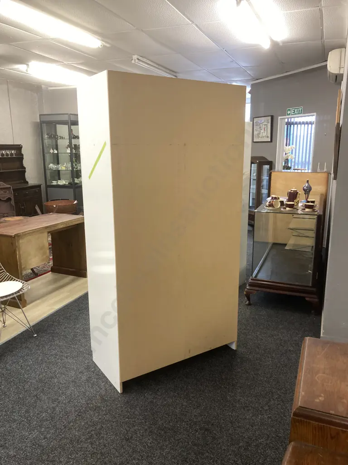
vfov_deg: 63.4
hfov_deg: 49.7
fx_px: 375
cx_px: 174
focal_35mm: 28
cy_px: 232
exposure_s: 1/50
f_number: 1.8
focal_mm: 3.99
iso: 125
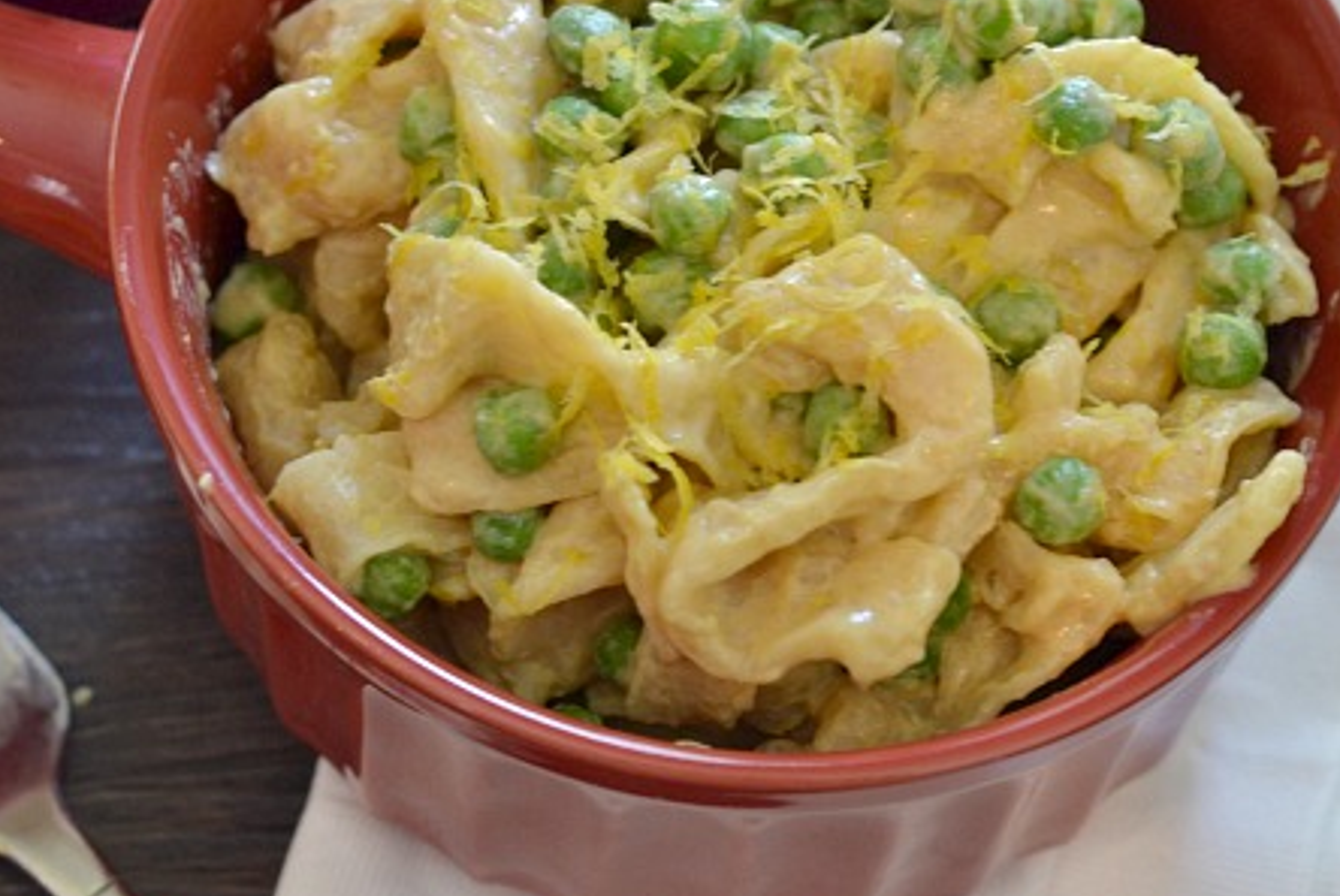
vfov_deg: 12.7
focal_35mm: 108
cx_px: 525
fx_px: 4024
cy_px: 282
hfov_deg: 18.9
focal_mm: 50
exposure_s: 1/13
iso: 200
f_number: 4.5
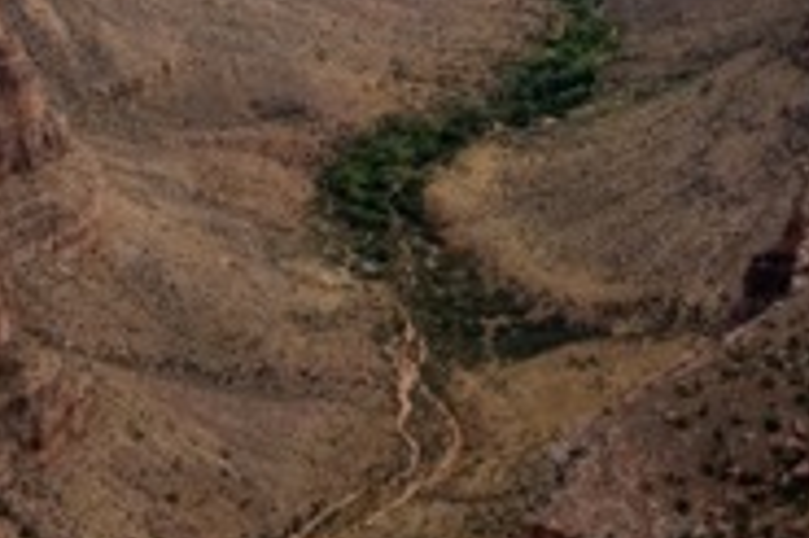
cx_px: 560
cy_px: -534
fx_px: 2627
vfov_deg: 10.7
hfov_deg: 17.4
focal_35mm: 117
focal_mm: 24
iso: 800
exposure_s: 1/60
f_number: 22
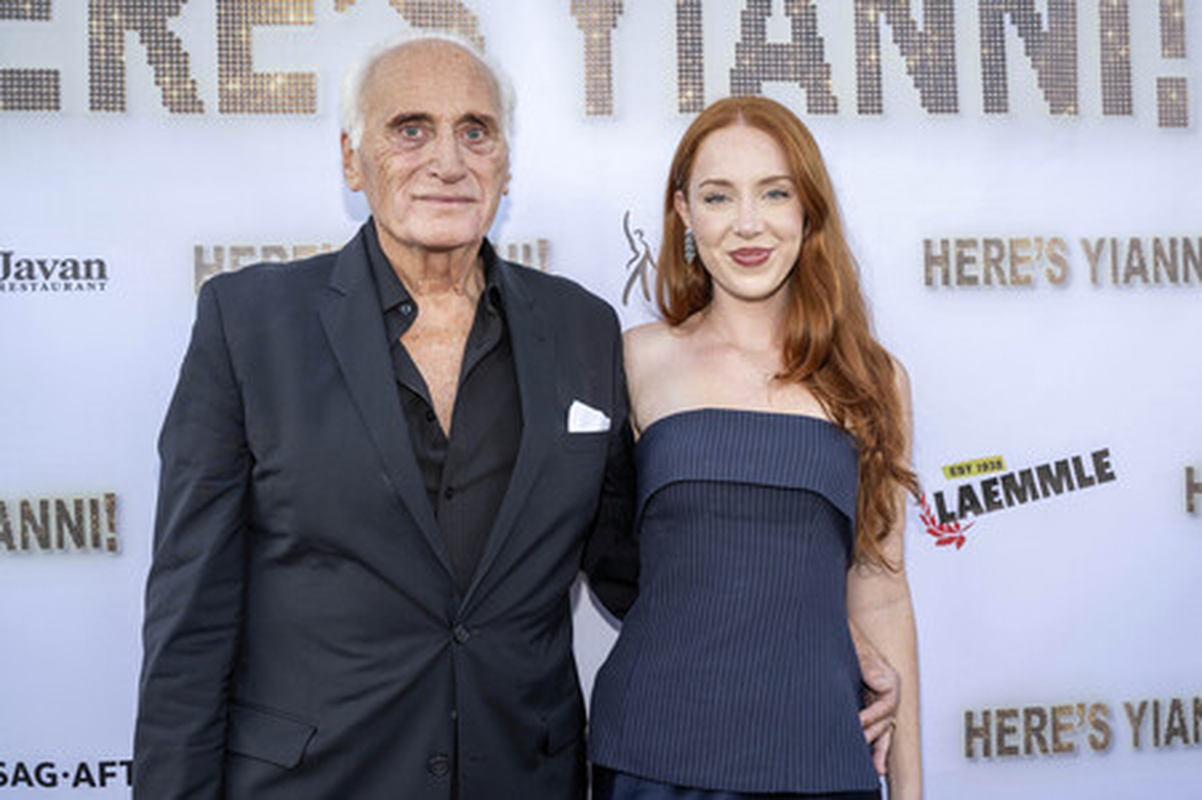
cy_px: 400
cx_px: 601
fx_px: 1368
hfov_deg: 47.4
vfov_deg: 32.6
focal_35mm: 41
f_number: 6.3
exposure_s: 1/160
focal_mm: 41
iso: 400
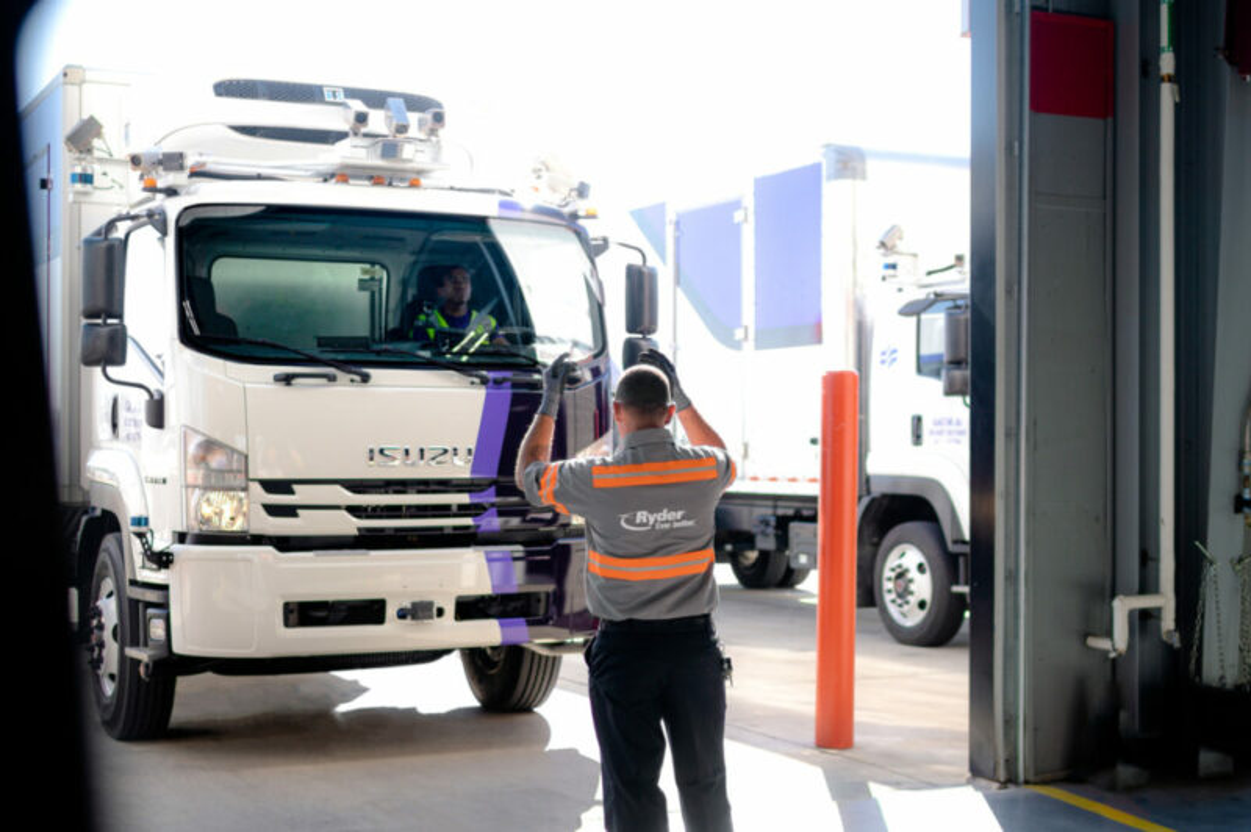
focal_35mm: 52
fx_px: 1805
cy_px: 416
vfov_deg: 25.9
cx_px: 626
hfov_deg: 38.2
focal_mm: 35
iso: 50
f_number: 1.8
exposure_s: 1/2000
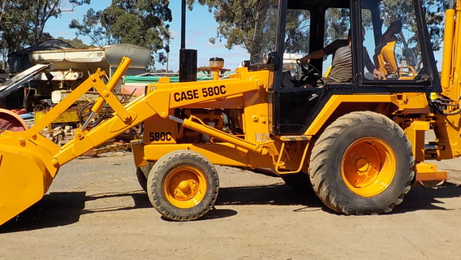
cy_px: 113
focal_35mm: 46
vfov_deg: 26.0
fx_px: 563
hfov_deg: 44.4
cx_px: 268
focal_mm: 4.1
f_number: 3.3
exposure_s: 1/1250
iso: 125
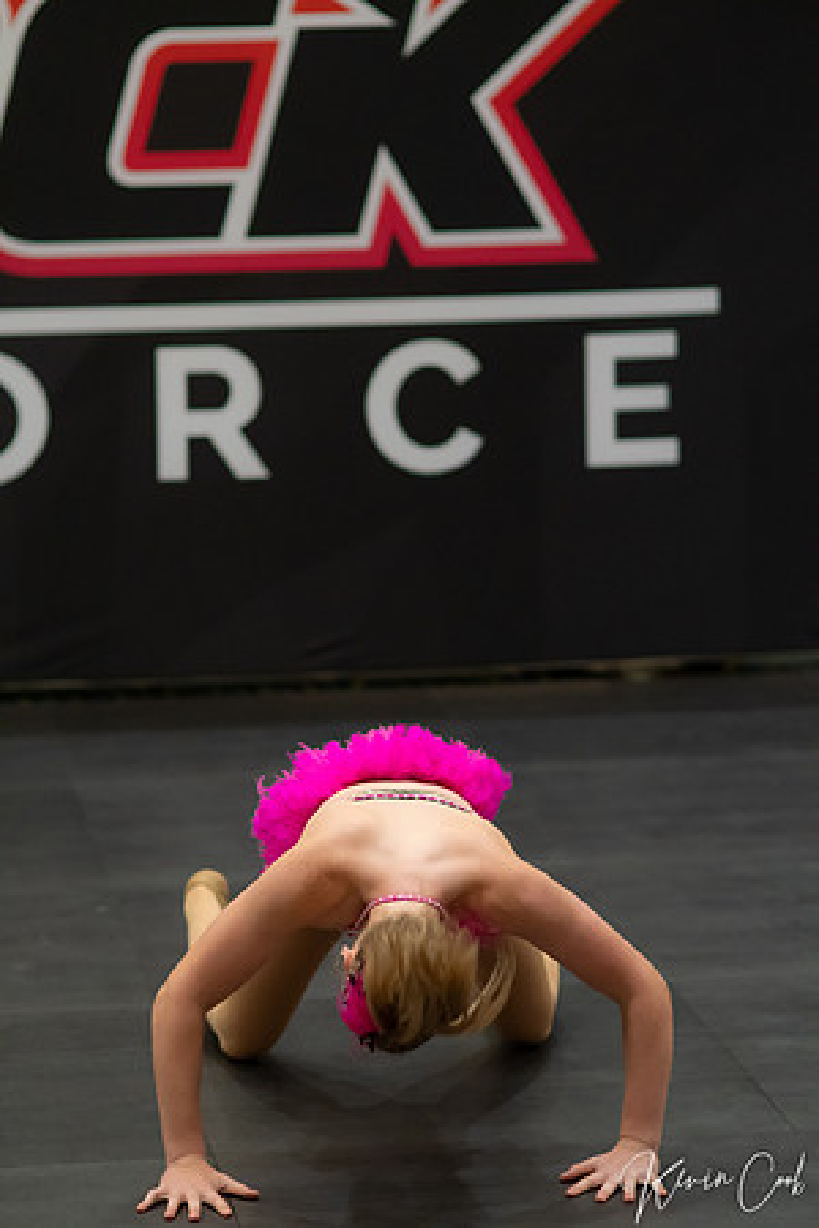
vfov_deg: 16.1
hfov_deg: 10.8
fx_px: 4334
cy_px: 614
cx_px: 410
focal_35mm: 127
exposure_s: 1/640
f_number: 2
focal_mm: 85
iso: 1600
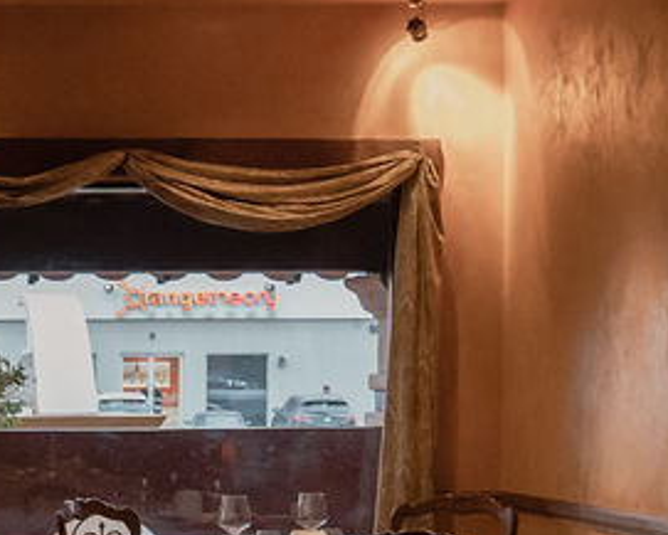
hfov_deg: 17.7
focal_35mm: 105
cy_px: 506
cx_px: -36
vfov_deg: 14.5
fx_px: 2077
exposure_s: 1/125
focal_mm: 28
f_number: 3.5
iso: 5000
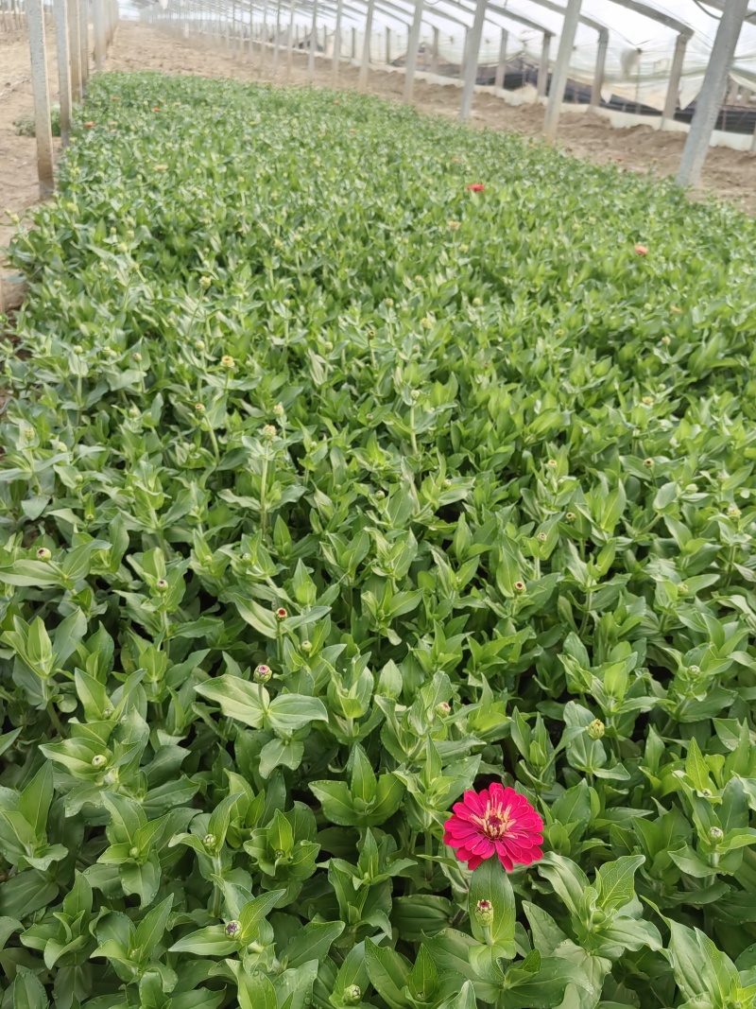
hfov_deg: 51.3
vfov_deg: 65.3
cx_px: 378
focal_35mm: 27
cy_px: 504
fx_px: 786
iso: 50
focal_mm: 5.52
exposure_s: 1/339
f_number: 1.9
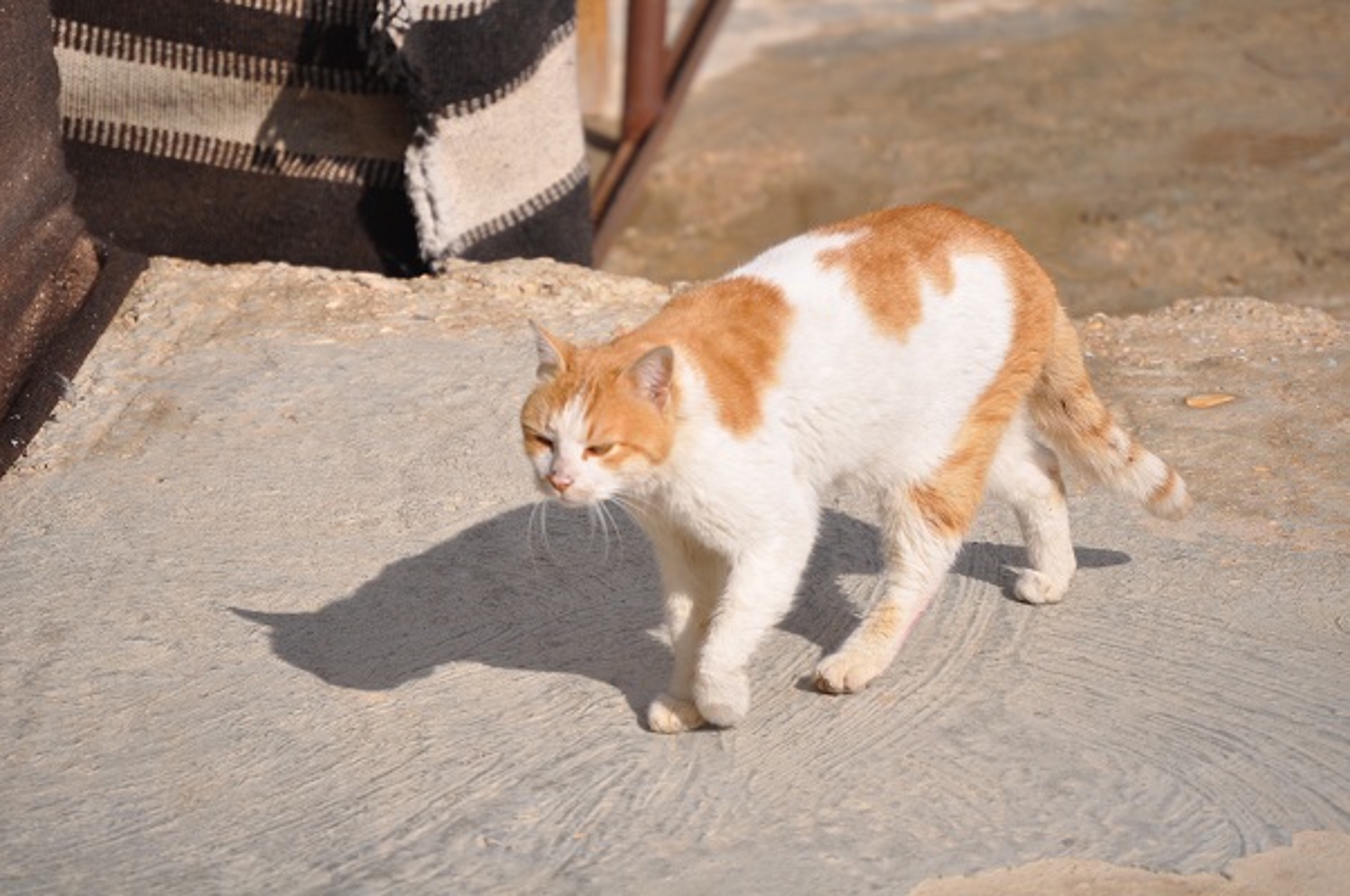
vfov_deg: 4.6
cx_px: 675
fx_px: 11238
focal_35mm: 300
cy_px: 448
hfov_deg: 6.9
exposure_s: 1/2000
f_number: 5.6
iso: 250
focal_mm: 200
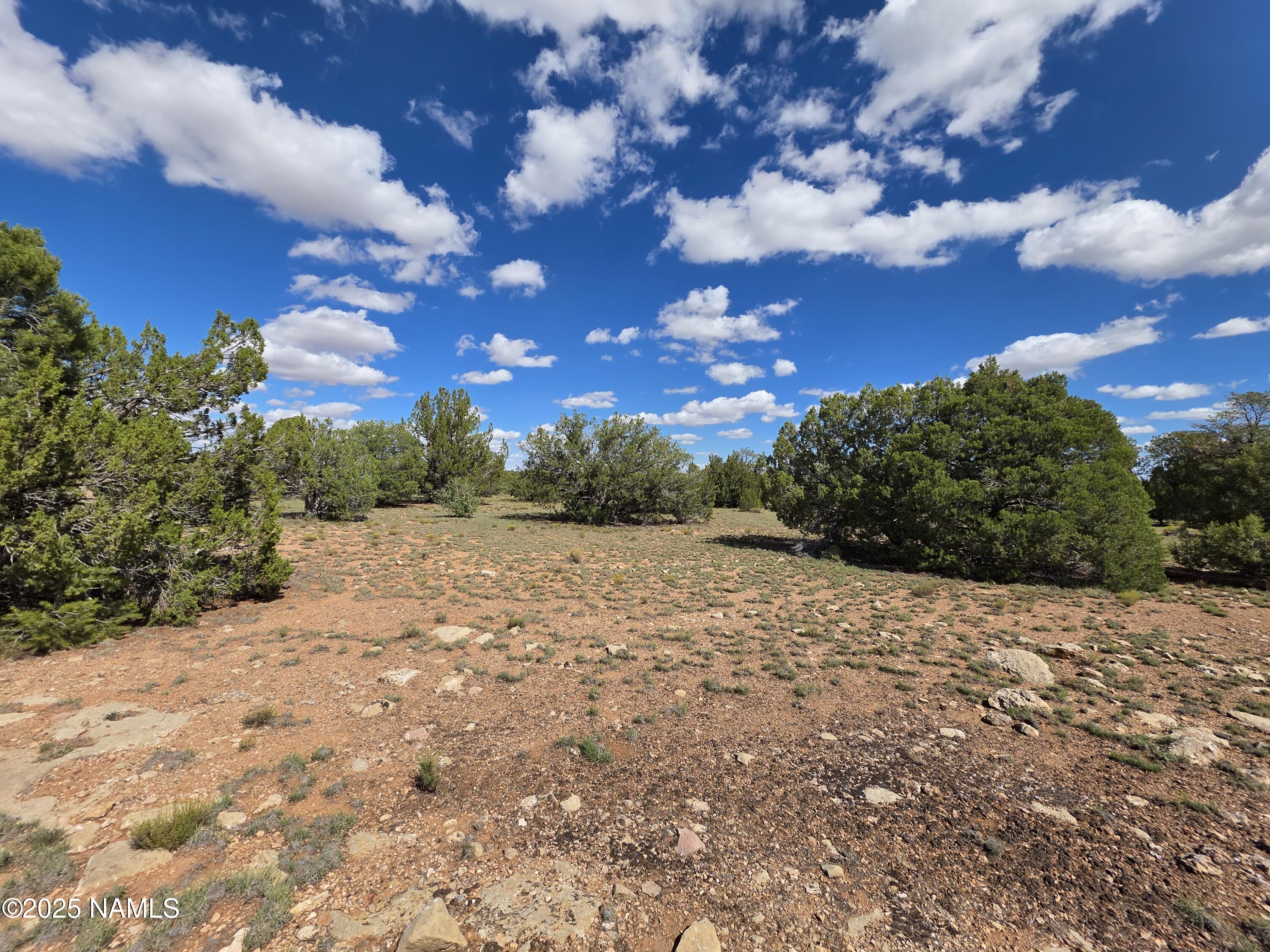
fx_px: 477
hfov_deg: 106.2
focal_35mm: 13
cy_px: 476
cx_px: 635
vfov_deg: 89.9
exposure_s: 1/2851
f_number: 1.9
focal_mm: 2.2
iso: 40
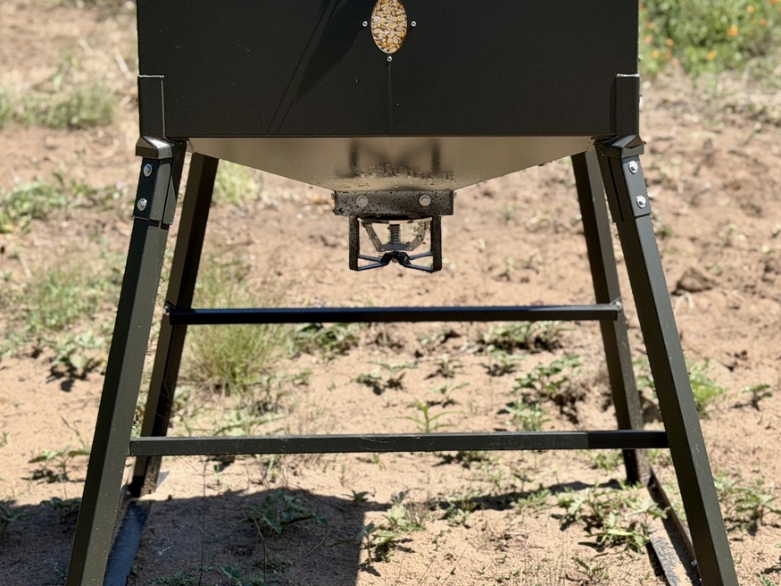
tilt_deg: -12.2
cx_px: 461
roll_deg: +1.2
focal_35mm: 79
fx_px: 1782
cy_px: 267
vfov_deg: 18.7
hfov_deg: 24.7
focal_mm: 6.76
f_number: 1.78
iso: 80
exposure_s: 1/3378
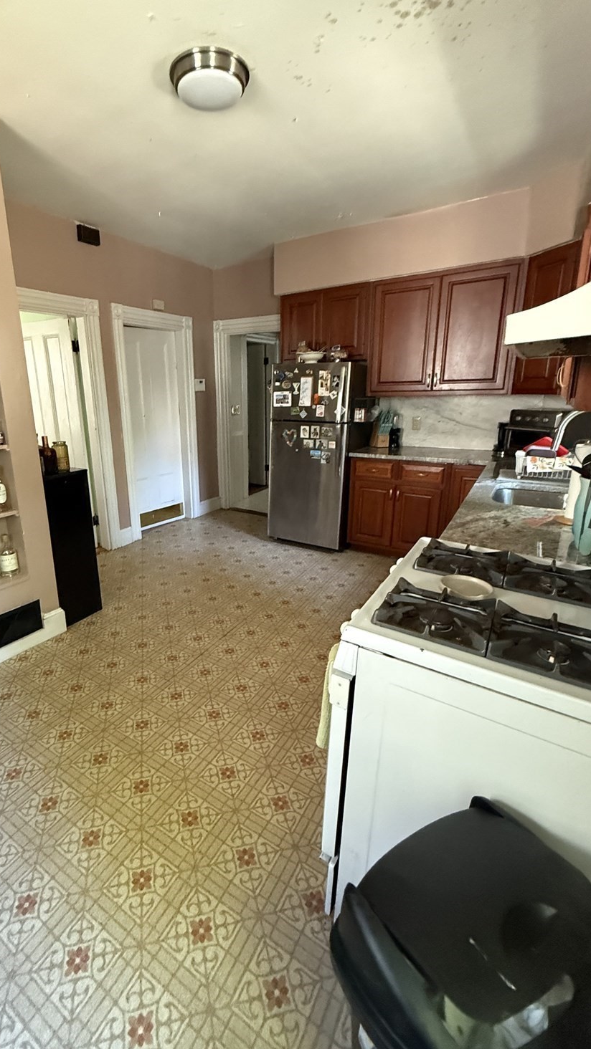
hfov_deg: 66.3
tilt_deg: -15.1
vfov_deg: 99.3
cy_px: 511
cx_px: 230
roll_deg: +1.0
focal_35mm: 16
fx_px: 446
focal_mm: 2.22
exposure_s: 1/60
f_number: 2.2
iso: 800
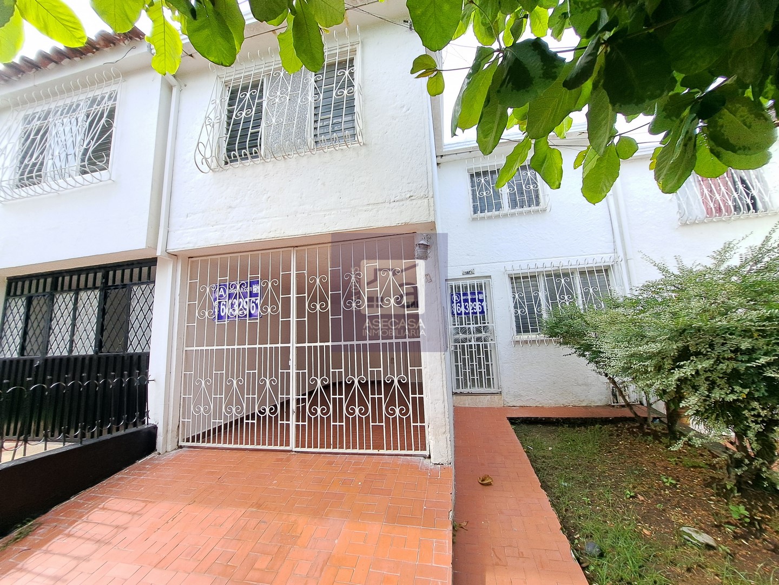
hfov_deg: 106.2
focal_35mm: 13
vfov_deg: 89.9
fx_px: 293
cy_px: 292
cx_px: 390
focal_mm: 1.74
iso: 50
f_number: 2.2
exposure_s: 1/614
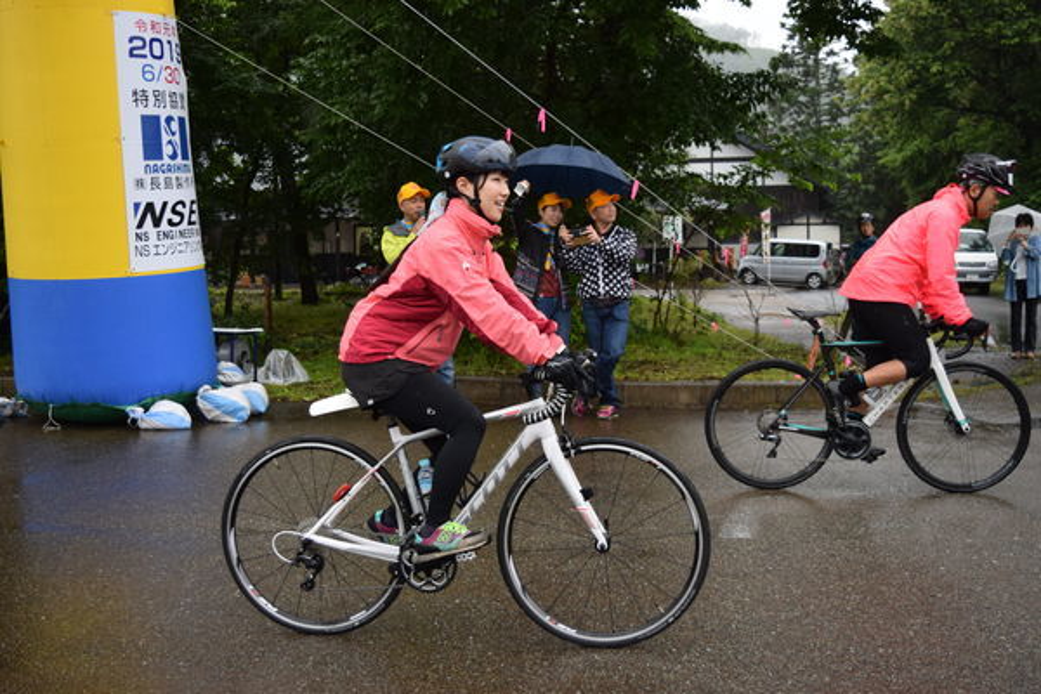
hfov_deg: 47.9
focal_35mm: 40
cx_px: 520
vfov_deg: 33.0
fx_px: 1171
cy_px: 347
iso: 1100
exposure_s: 1/500
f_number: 4
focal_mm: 27
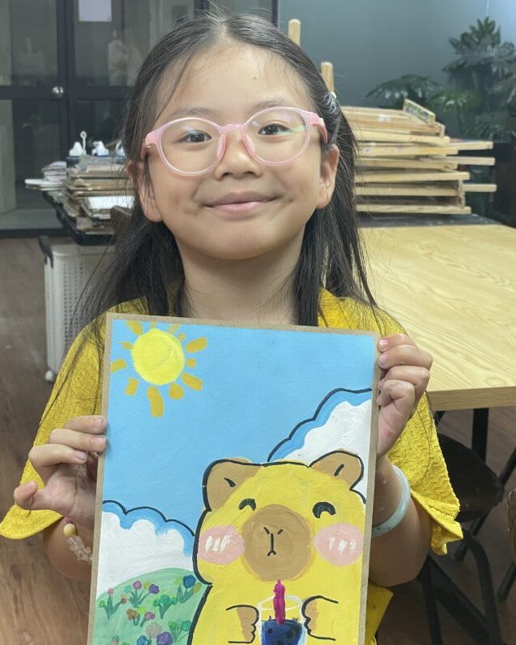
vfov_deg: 29.5
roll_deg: -0.9
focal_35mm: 64
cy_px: 366
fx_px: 1222
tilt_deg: -14.2
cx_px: 238
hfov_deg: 23.8
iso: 64
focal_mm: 6
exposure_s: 1/100
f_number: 2
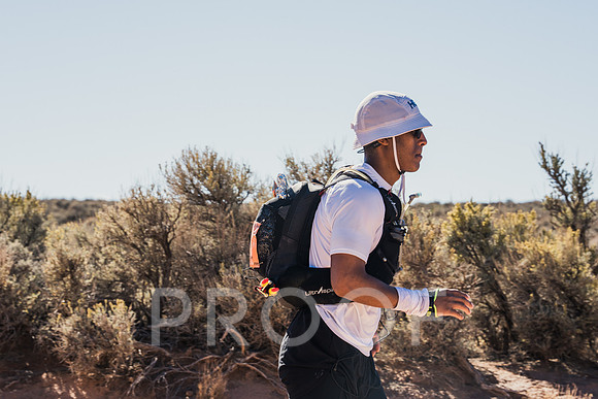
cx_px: 299
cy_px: 200
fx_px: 2506
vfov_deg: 9.1
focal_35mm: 151
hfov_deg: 13.6
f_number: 10
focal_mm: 150
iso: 100
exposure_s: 1/400
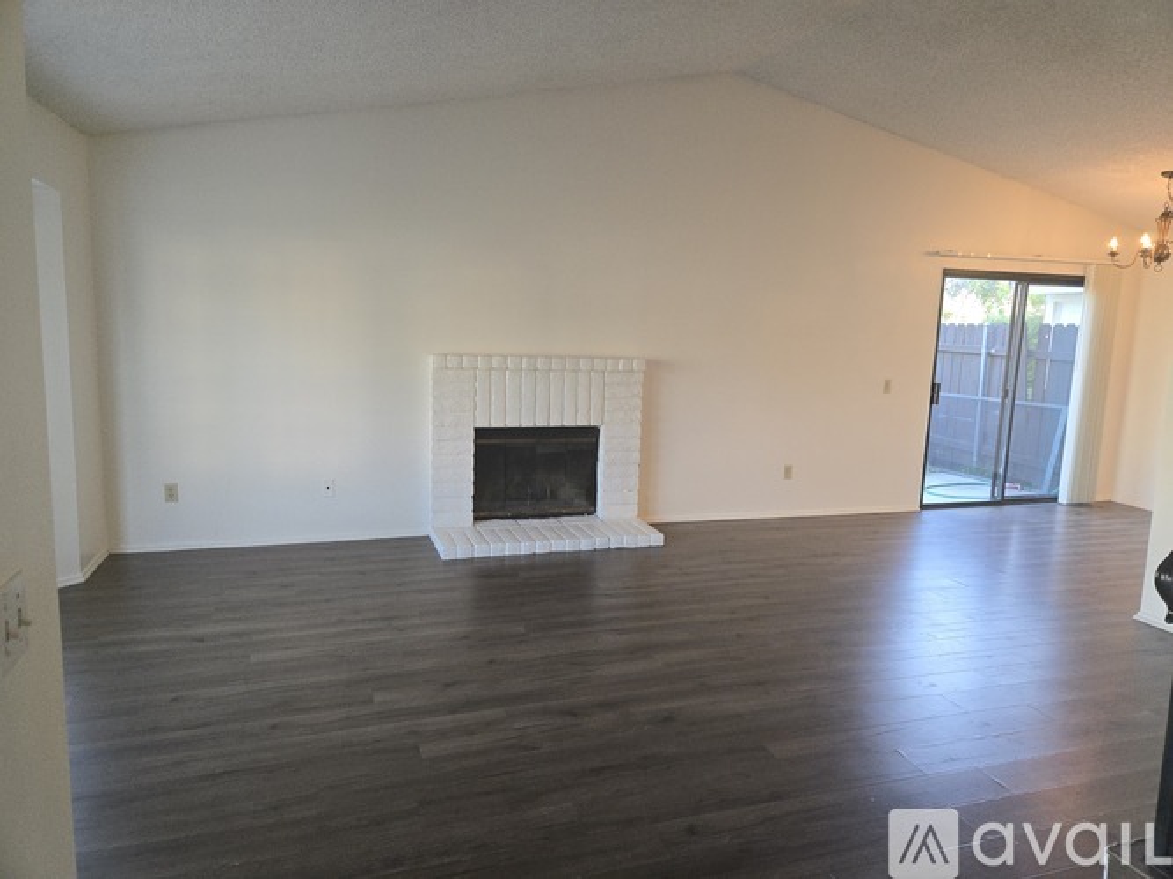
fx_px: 779
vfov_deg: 58.9
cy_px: 440
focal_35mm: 23
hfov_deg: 73.9
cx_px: 586
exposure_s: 1/120
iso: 200
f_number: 1.8
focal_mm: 5.4
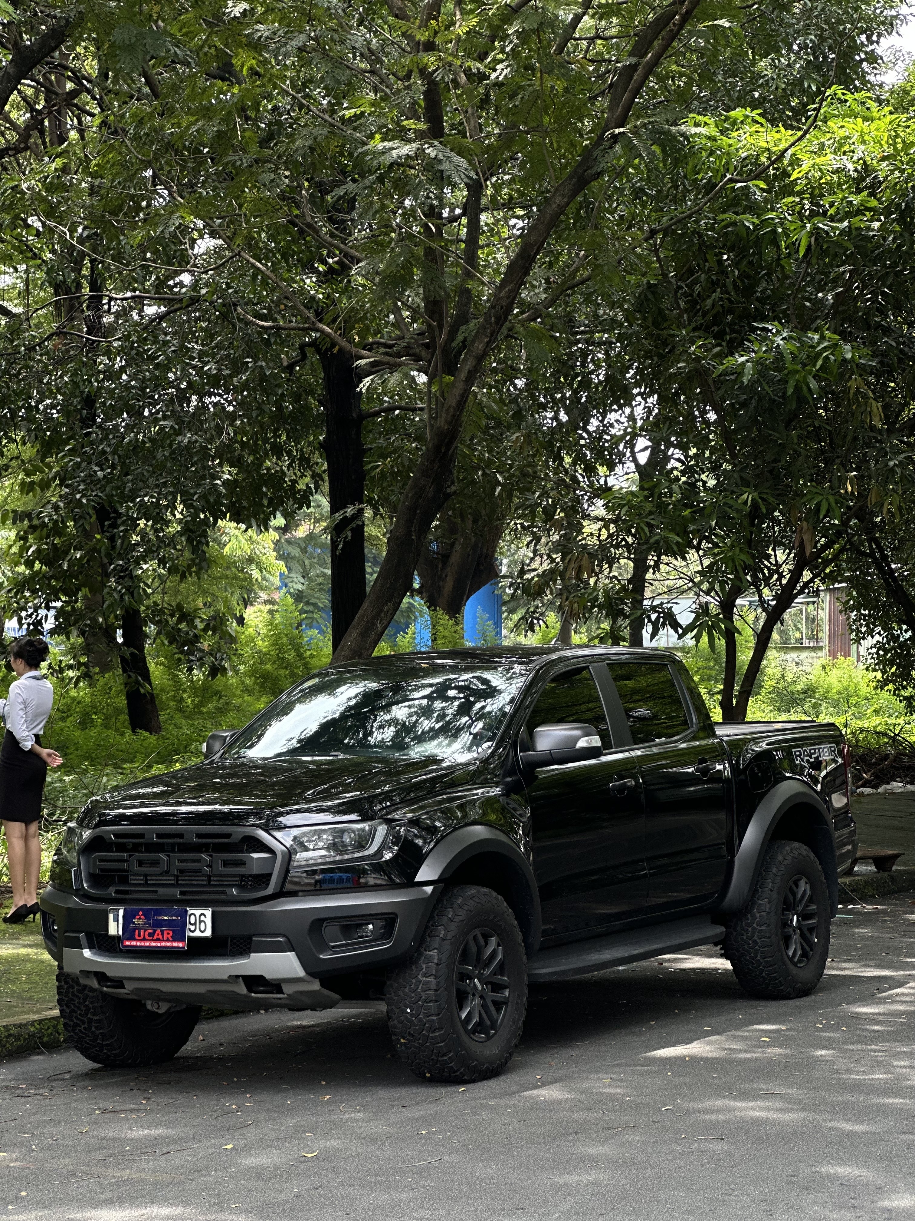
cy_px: 610
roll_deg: -1.0
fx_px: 2714
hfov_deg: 19.1
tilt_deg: +1.9
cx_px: 458
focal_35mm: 77
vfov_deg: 25.3
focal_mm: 9
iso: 40
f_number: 2.8
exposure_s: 1/121
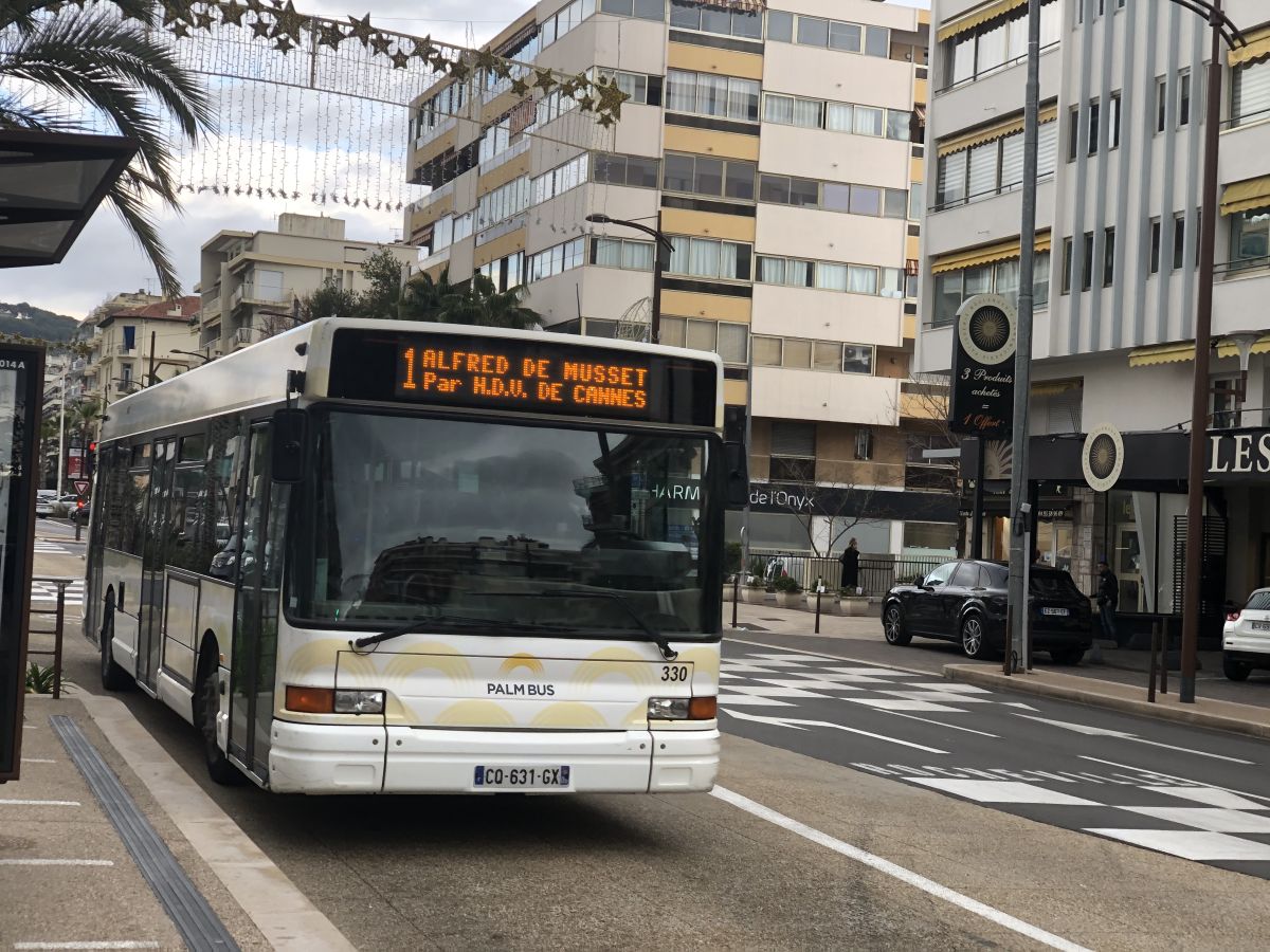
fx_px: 1908
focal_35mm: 52
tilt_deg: +3.4
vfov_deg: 28.0
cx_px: 635
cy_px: 476
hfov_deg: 36.8
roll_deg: -2.7
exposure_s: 1/127
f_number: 2.4
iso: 25
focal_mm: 6
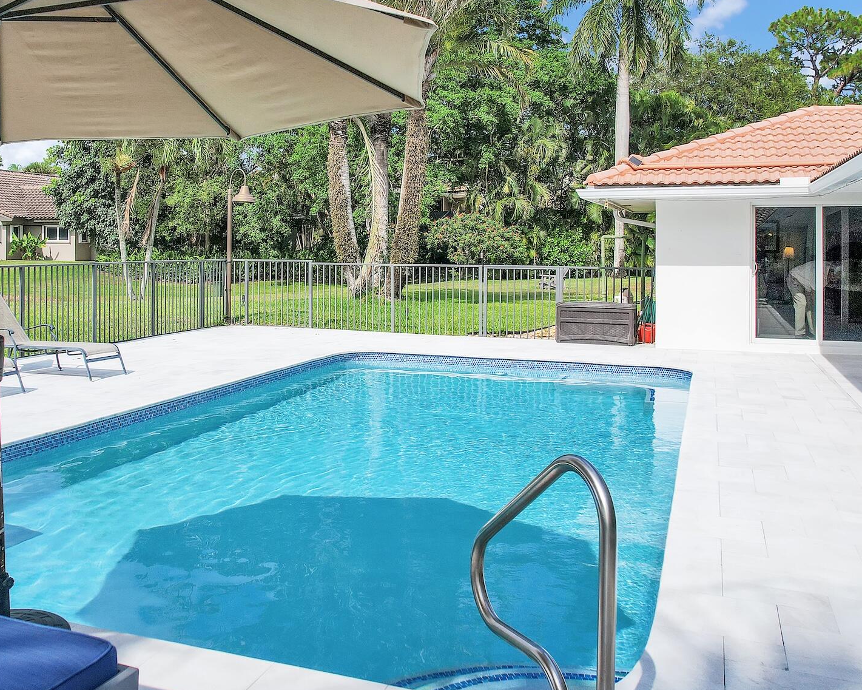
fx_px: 867
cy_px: 284
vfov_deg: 43.2
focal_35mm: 34
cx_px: 344
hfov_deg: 52.5
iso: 160
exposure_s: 1/3200
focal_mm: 8.38
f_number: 2.8
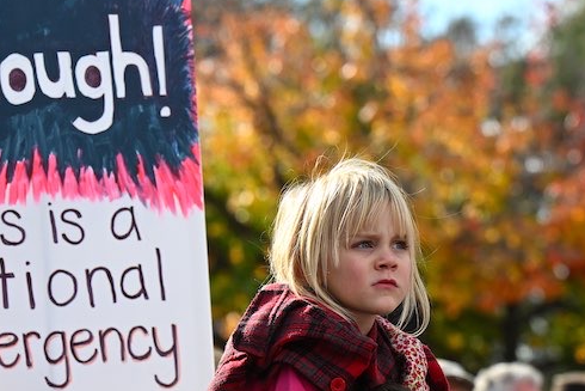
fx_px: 2747
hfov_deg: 12.1
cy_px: 265
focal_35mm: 169
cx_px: 57
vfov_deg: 8.1
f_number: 4
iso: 400
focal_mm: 92
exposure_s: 1/2000
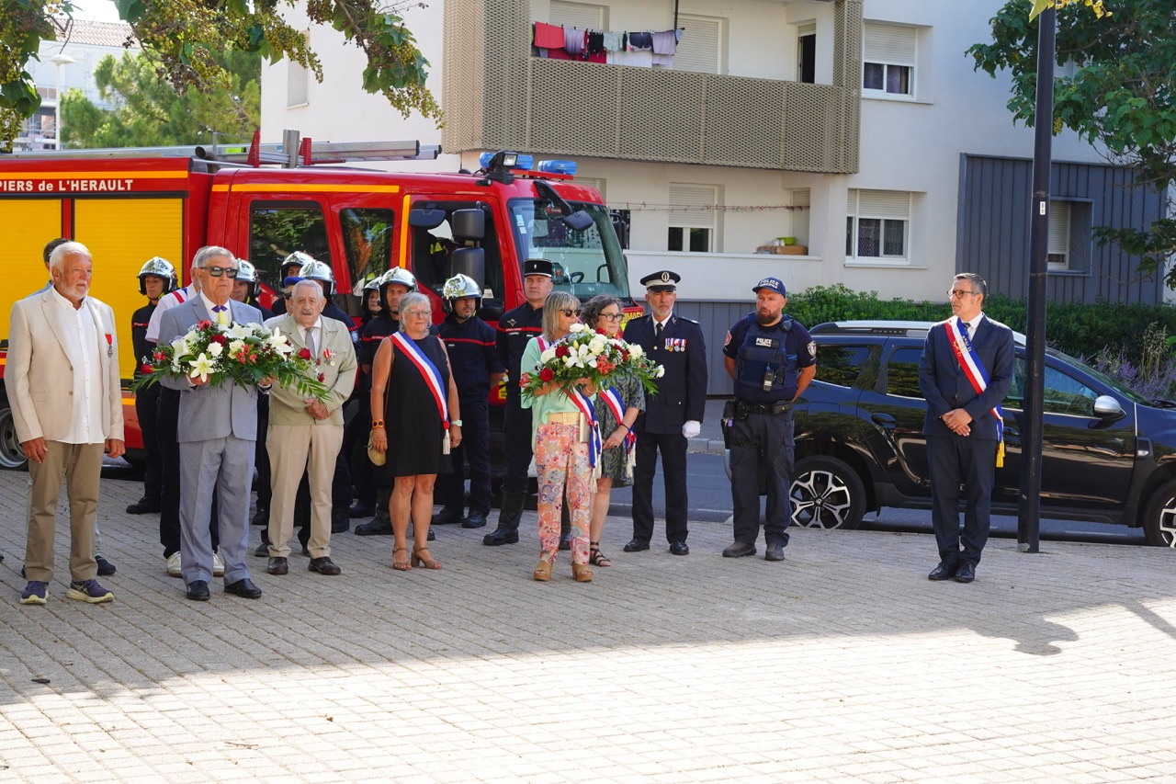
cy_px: 392
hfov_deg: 36.3
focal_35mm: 55
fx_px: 1796
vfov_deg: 24.6
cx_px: 588
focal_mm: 55
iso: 800
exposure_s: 1/400
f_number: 7.1
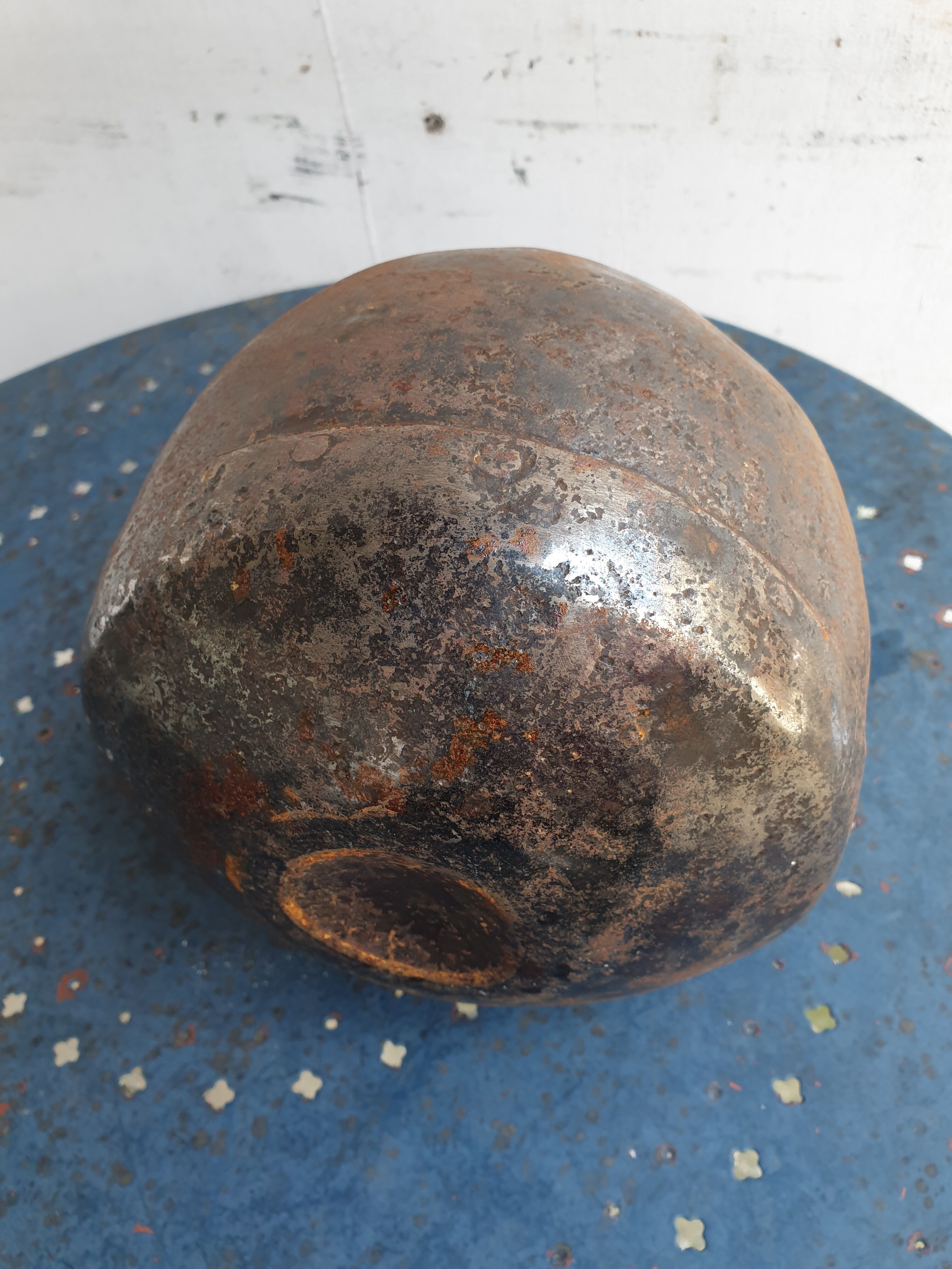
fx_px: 953
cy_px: 634
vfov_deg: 67.3
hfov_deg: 53.1
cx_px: 476
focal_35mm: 26
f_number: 2.4
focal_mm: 4.3
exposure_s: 1/50
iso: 80
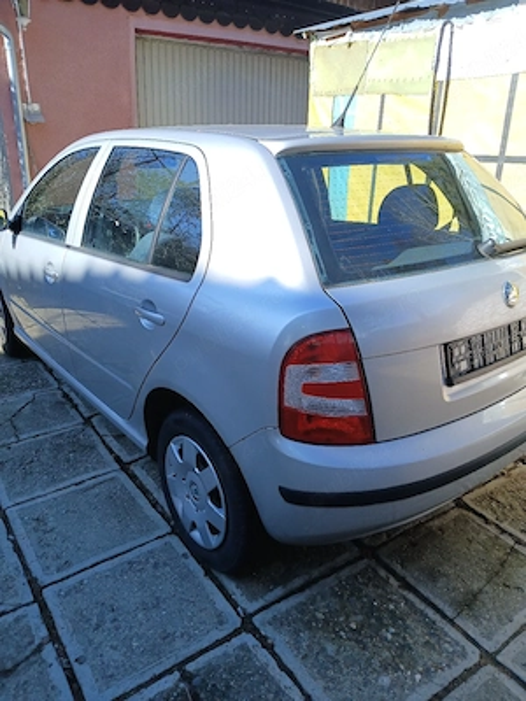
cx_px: 263
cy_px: 350
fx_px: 527
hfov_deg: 53.1
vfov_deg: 67.3
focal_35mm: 26
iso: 20
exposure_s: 1/227
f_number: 1.8
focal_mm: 3.98
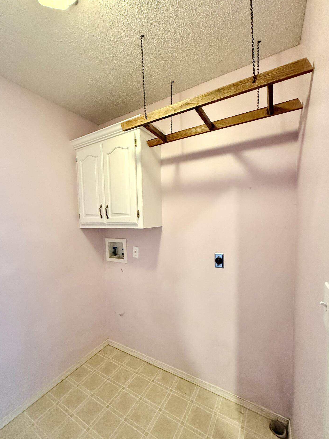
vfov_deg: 98.1
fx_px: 190
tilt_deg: -3.1
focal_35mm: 15
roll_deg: +1.4
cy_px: 233
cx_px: 156
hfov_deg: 81.7
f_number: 2.2
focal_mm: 2.22
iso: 800
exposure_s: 1/60
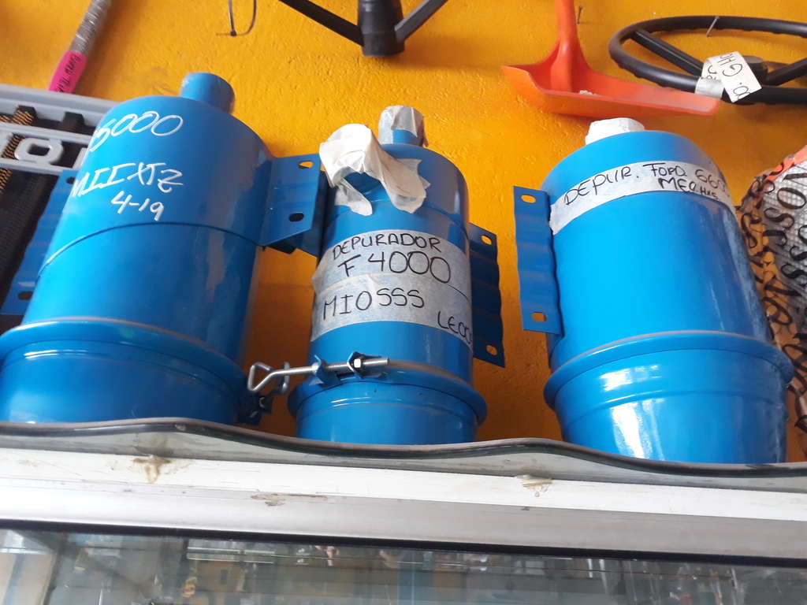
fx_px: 629
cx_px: 404
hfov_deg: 65.3
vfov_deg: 51.4
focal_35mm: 27
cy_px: 302
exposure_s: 1/15
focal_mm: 3.6
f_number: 1.9
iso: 200
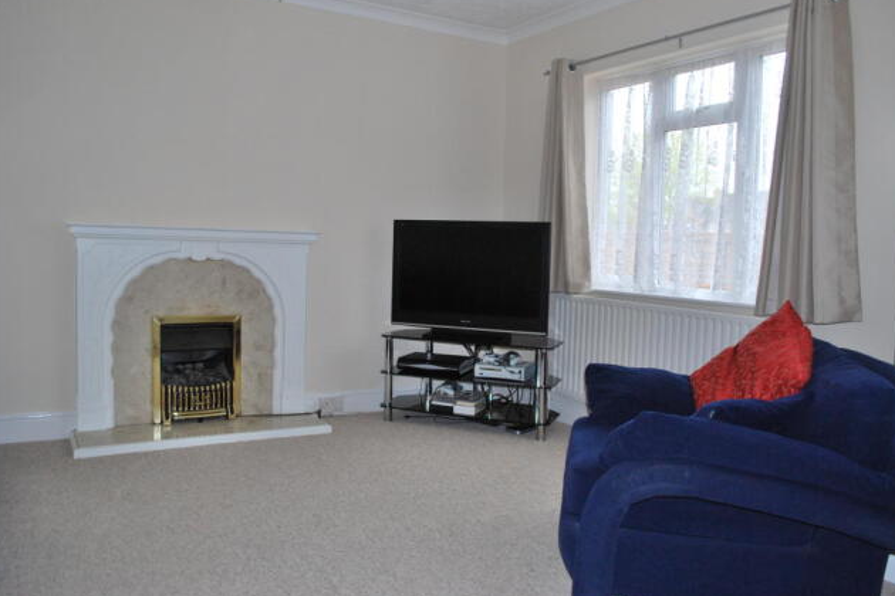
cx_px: 447
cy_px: 290
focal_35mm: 28
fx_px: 696
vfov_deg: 46.4
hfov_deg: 65.5
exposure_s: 1/60
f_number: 4.5
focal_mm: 18
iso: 400
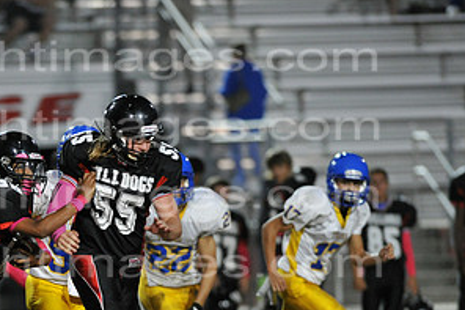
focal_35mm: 588
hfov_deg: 3.5
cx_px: 30
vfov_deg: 2.3
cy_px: 301
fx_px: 7590
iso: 4000
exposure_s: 1/400
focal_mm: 300
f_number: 4
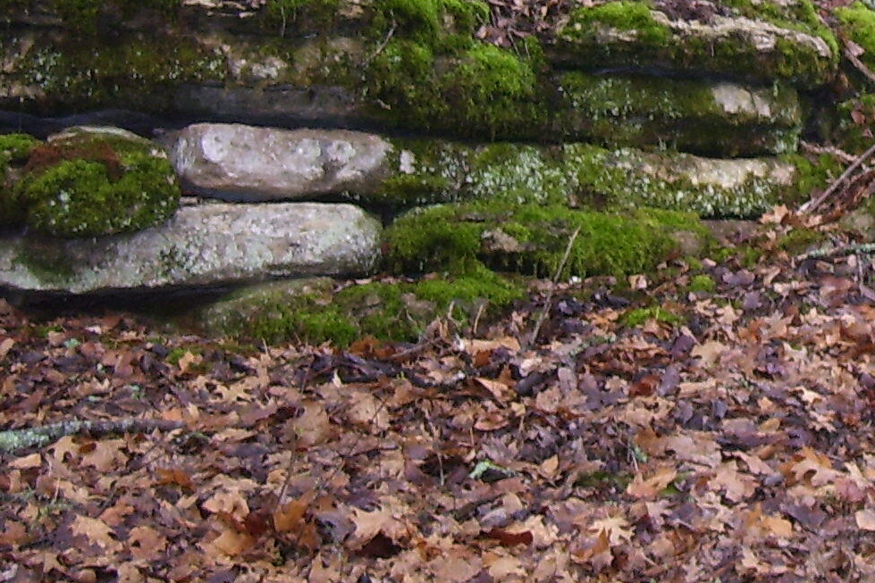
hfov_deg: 21.3
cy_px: 16
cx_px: 823
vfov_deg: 14.5
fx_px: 2261
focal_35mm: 93
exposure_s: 1/60
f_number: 2.7
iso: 80
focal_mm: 5.6
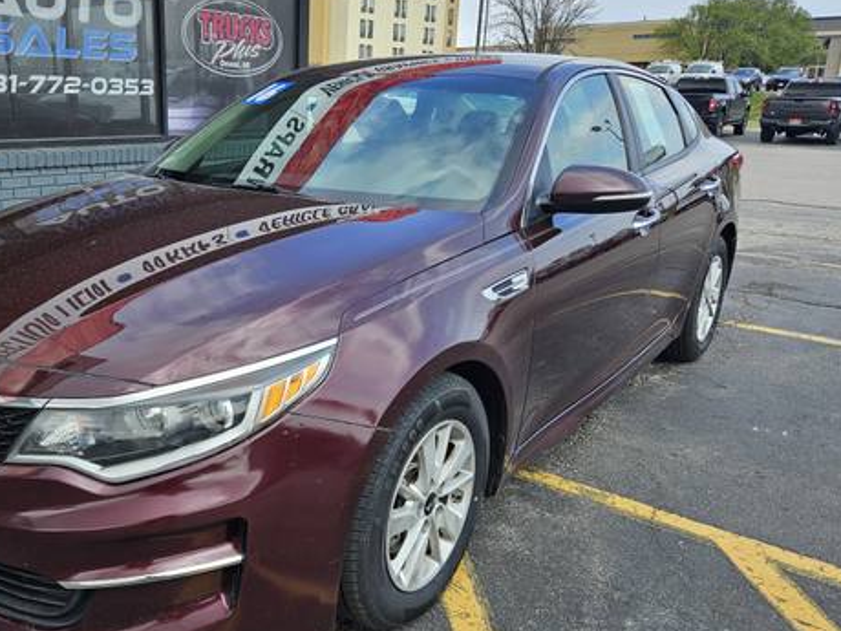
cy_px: 327
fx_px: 777
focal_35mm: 32
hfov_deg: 55.5
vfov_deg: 44.2
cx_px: 271
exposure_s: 1/655
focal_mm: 5.4
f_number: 1.8
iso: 25
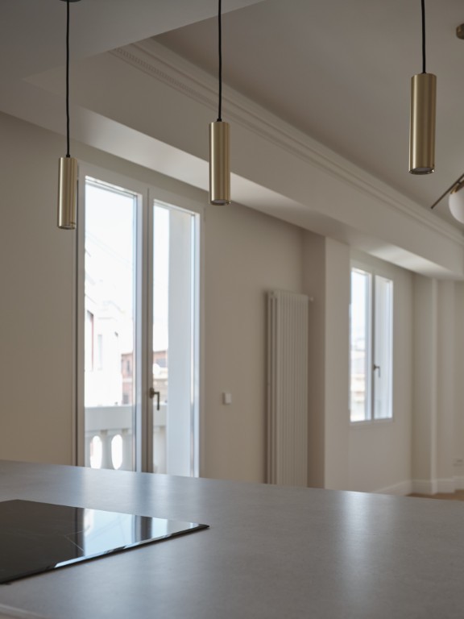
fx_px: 715
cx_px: 232
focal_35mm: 40
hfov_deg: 36.0
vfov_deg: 46.8
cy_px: 310
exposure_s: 1/160
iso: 400
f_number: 5.6
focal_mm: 50
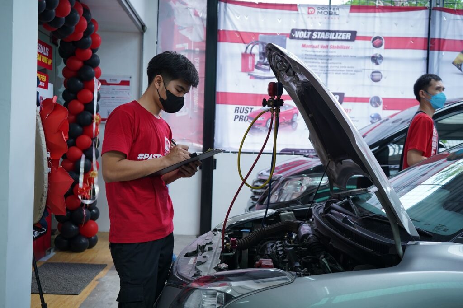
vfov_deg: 36.8
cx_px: 232
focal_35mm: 36
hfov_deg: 53.1
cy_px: 154
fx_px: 463
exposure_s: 1/125
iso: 250
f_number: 4
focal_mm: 36
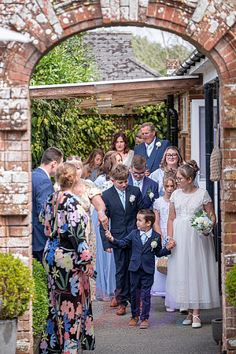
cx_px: 118
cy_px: 177
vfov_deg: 12.4
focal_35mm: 166
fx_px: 1632
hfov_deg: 8.3
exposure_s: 1/640
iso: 200
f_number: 2.8
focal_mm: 110.6
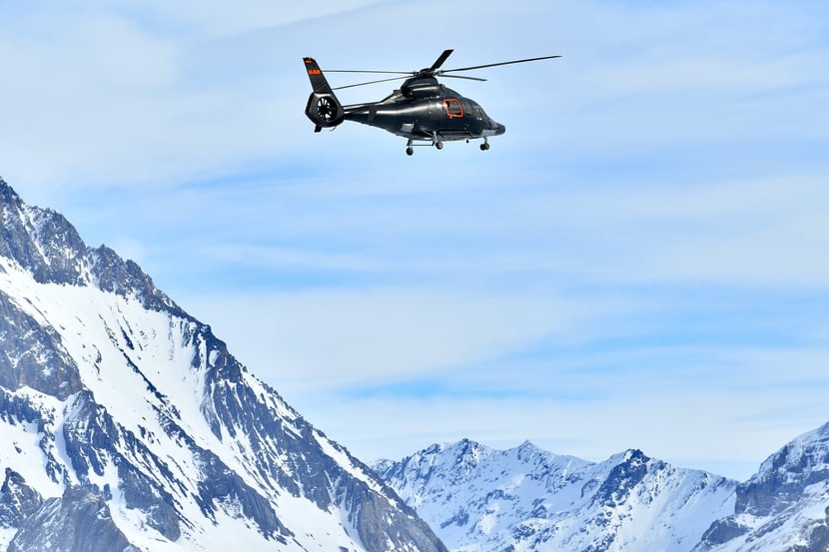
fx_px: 6653
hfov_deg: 7.1
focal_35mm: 289
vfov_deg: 4.8
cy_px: 240
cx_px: 453
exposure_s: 1/8000
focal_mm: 200
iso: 500
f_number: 4
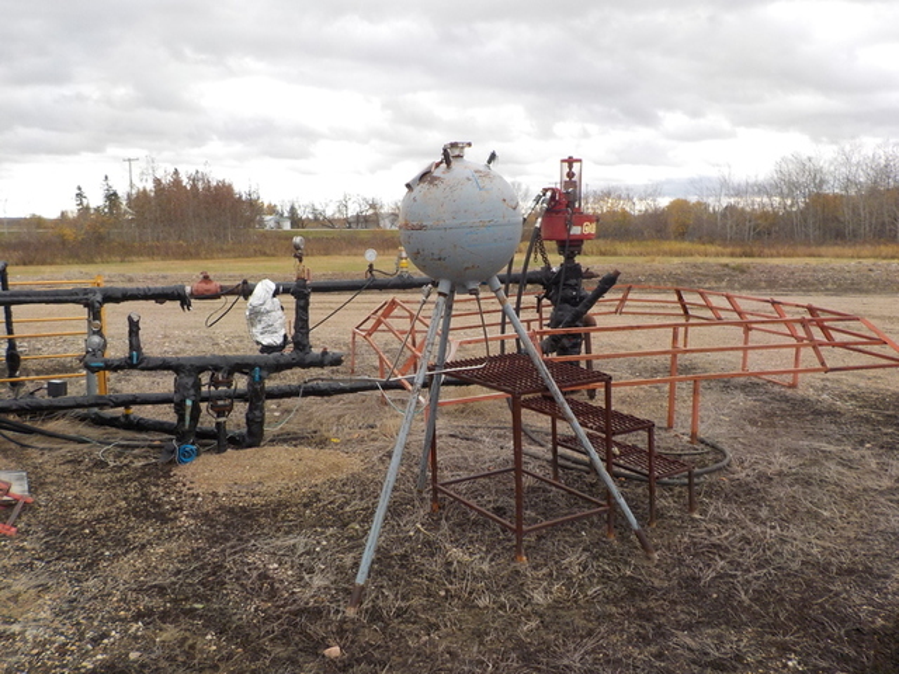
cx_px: 450
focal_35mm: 30
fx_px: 779
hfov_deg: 60.0
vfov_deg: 46.8
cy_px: 337
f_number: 3.3
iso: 125
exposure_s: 1/200
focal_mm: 4.1
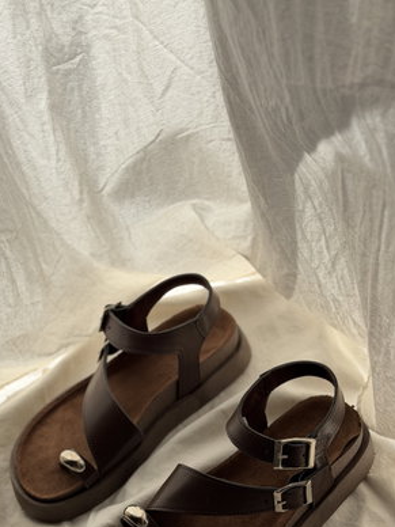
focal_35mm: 66
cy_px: 351
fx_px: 1004
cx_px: 152
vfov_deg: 29.2
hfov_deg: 22.2
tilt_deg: -48.4
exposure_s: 1/1543
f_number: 1.78
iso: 100
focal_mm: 6.76
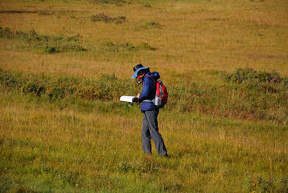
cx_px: 144
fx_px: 1262
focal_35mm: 158
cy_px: 96
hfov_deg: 13.0
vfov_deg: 8.7
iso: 400
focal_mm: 105
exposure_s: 1/1600
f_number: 5.6
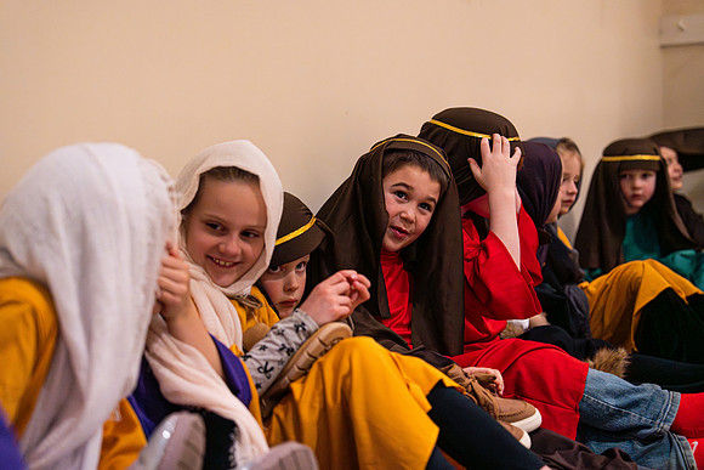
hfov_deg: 28.8
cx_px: 352
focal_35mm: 70
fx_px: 1369
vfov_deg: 19.5
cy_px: 235
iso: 1250
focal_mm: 70
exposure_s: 1/250
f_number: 2.8
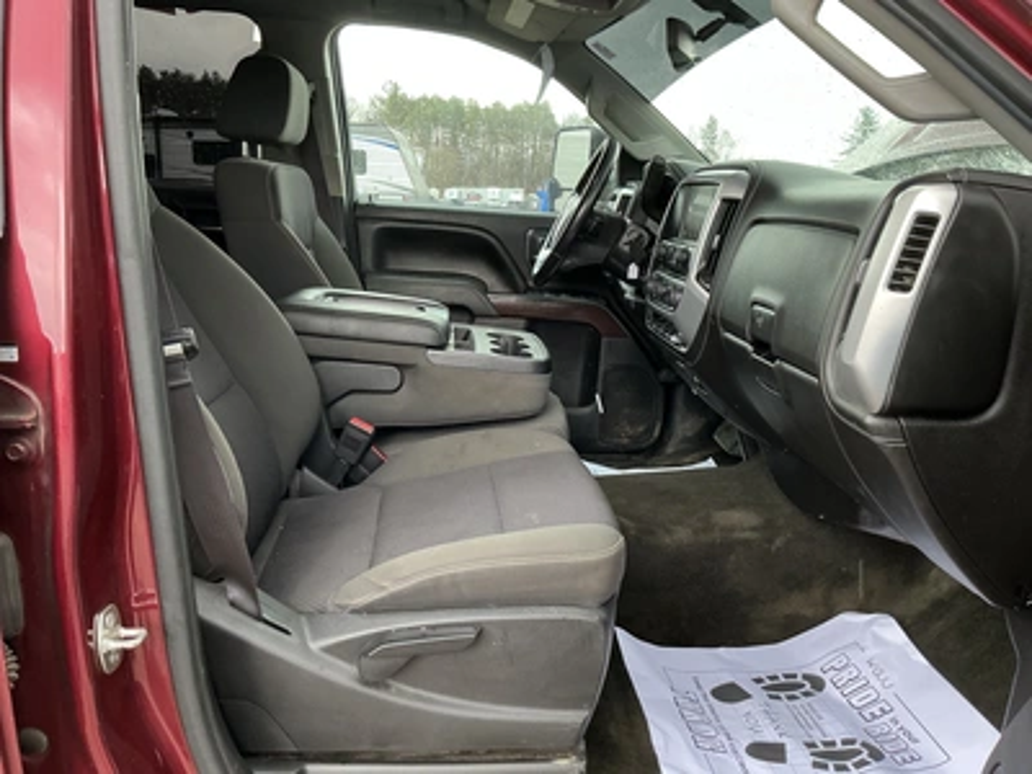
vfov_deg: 49.7
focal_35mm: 28
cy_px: 387
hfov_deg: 63.4
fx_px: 835
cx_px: 516
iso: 64
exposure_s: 1/122
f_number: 1.8
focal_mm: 3
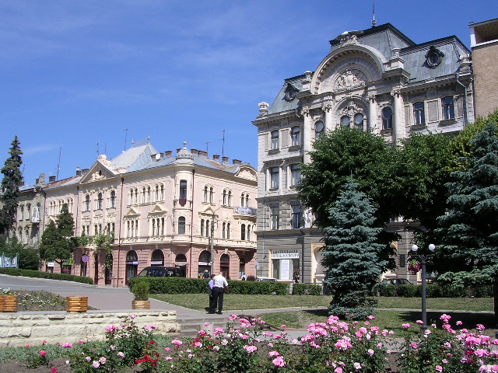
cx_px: 249
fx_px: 547
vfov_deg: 37.7
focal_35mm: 38
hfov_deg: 49.0
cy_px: 186
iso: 100
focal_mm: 5.8
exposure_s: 1/325
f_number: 5.6
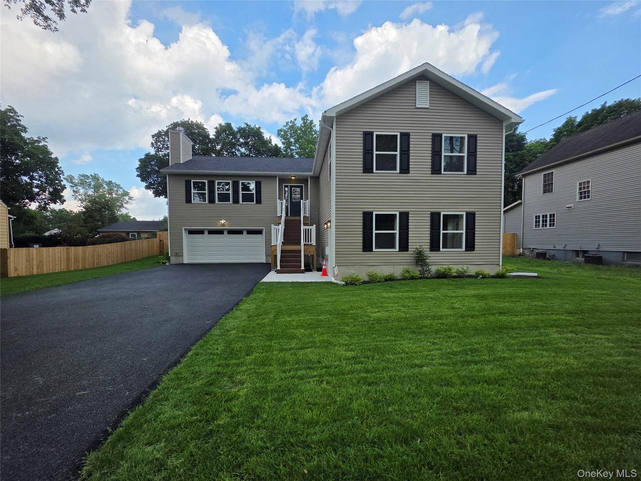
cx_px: 320
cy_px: 240
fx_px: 241
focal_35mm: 13
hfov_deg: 106.2
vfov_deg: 89.9
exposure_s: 1/892
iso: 40
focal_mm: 2.2
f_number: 1.9
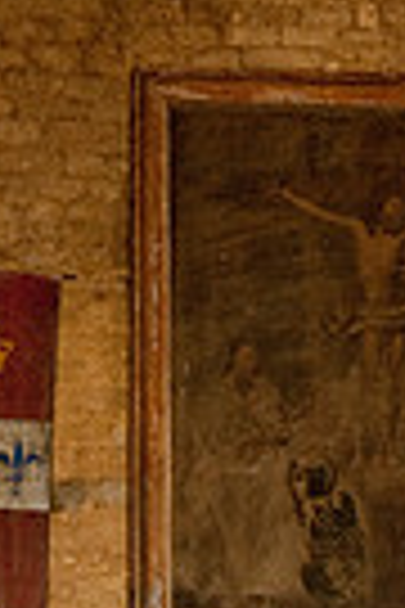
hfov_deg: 13.6
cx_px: 353
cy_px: 351
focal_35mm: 100
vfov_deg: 20.4
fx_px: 1687
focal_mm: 20
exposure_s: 1/20
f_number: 4
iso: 200
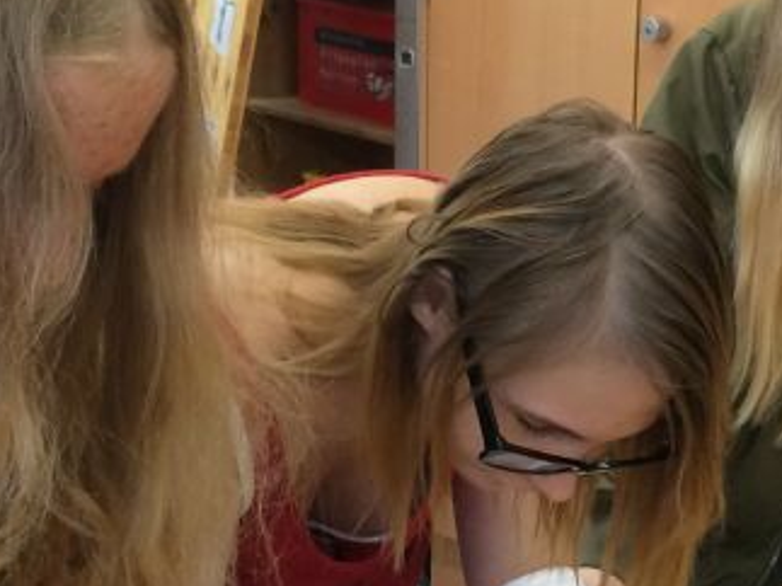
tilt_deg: -16.9
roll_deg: +0.8
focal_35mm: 88
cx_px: 512
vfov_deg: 16.7
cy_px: 400
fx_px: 1987
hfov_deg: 22.2
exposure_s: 1/33
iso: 64
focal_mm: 4.15
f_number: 2.2
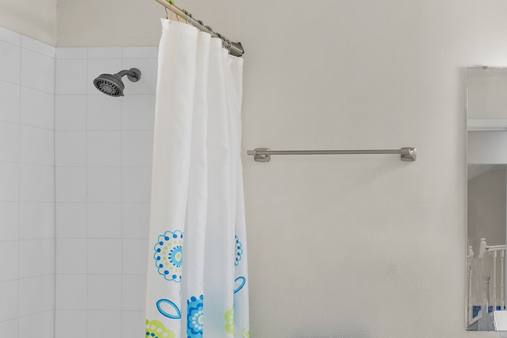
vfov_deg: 45.8
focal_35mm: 28
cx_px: 457
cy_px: 219
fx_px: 394
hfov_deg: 56.4
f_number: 9
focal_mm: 12
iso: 100
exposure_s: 1
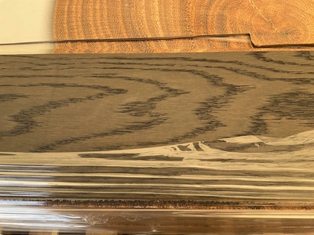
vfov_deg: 48.2
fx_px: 263
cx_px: 157
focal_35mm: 29
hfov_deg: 61.7
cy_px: 118
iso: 20
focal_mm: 3
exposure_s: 1/124
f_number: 1.8
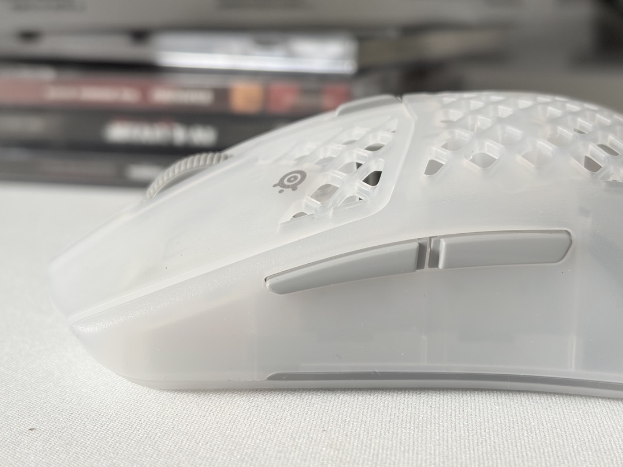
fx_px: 1026
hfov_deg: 33.8
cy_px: 221
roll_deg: -0.3
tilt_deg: -11.9
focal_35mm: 57
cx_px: 340
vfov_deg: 25.7
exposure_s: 1/60
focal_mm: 5.96
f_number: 1.6
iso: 160
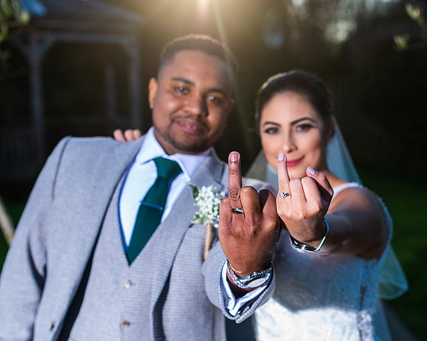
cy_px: 198
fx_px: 809
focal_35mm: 64
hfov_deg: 29.4
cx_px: 283
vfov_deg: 23.8
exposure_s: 1/1250
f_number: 2.8
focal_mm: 35
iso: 160
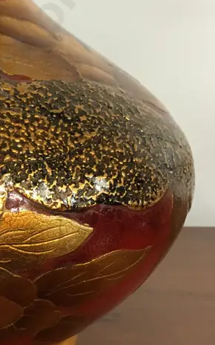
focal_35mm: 68
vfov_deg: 30.2
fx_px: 638
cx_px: -48
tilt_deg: -12.4
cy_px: 148
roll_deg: +0.0
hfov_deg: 18.1
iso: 50
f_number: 2.2
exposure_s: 1/17
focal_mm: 4.15
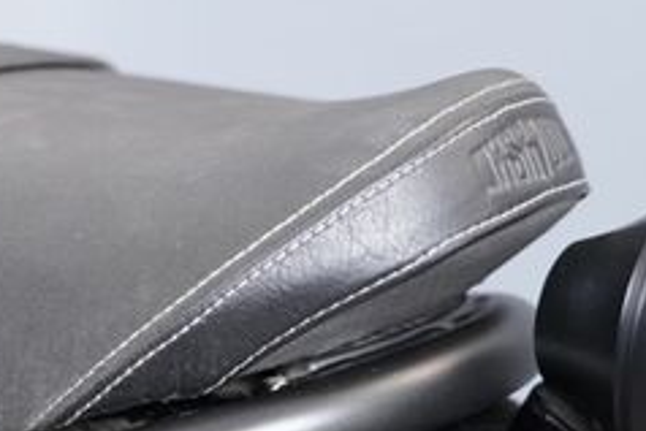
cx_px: -171
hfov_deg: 12.2
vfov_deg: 8.4
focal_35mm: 164
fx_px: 2945
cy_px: 172
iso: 1600
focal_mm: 61
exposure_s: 1/100
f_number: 4
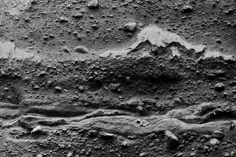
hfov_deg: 15.2
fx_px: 885
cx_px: 118
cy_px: 78
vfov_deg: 10.2
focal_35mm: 135
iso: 250
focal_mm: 90
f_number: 5
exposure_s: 1/680
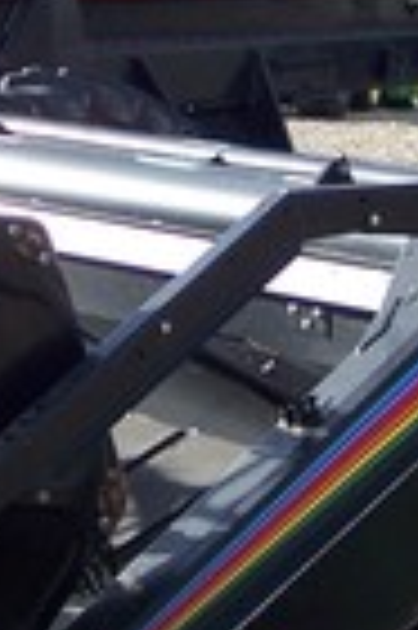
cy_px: 180
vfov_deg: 14.0
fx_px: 2549
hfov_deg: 9.3
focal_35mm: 146
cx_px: 72
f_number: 2.8
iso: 80
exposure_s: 1/500
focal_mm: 6.2
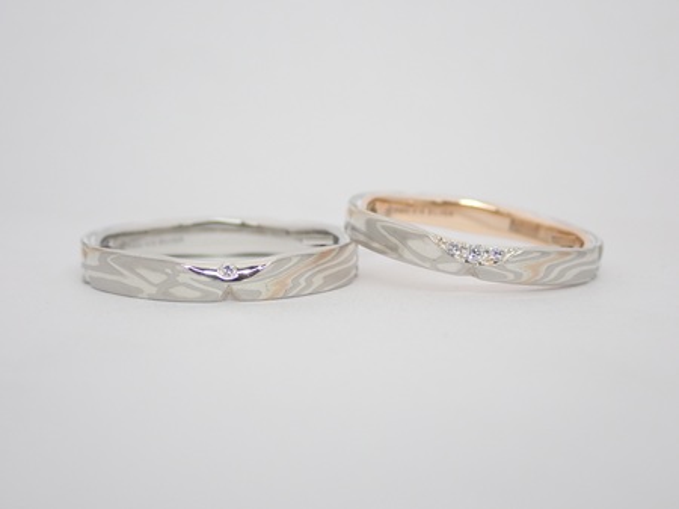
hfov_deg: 25.3
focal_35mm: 77
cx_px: 340
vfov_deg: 19.1
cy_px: 254
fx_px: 1510
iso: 200
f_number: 4.1
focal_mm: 13.65
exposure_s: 1/125
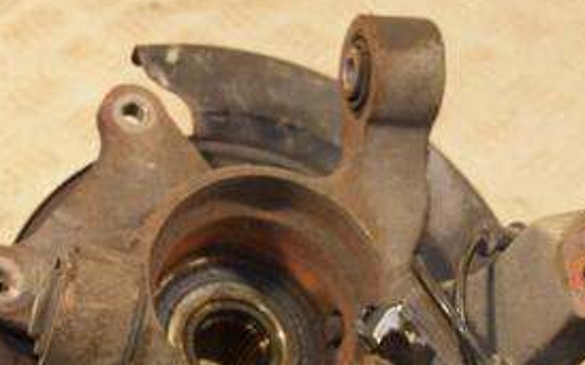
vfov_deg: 12.1
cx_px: 282
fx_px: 1705
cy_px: 348
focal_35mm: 107
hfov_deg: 19.5
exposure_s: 1/160
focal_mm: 32
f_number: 5
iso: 800
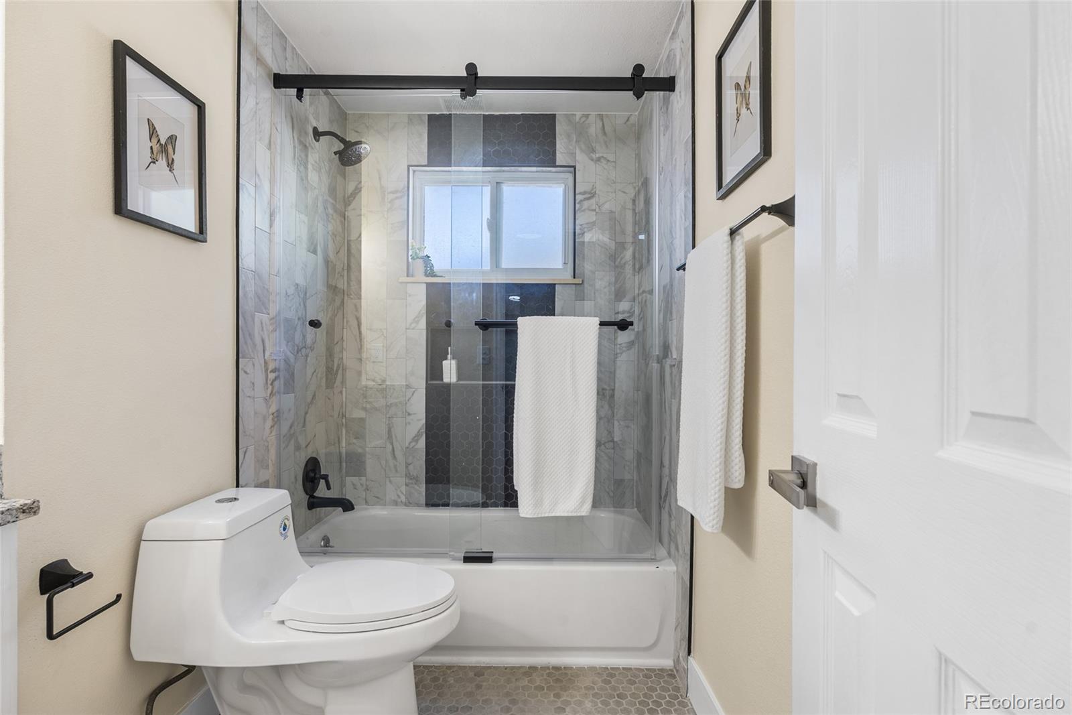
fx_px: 506
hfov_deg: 93.3
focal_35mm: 17
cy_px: 358
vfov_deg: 70.5
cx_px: 536
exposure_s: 1/125
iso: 200
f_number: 8
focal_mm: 17
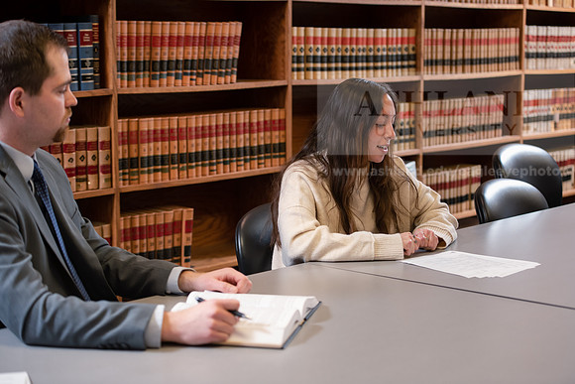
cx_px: 288
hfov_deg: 28.8
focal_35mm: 70
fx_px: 1118
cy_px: 192
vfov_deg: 19.5
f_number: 3.5
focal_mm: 70
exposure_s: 1/125
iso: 1000
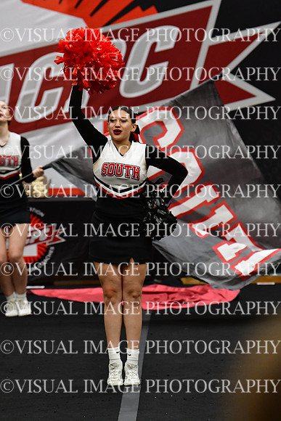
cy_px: 210
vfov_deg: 8.1
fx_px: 2984
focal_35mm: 255
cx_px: 140
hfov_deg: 5.4
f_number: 4
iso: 4000
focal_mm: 170
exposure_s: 1/500
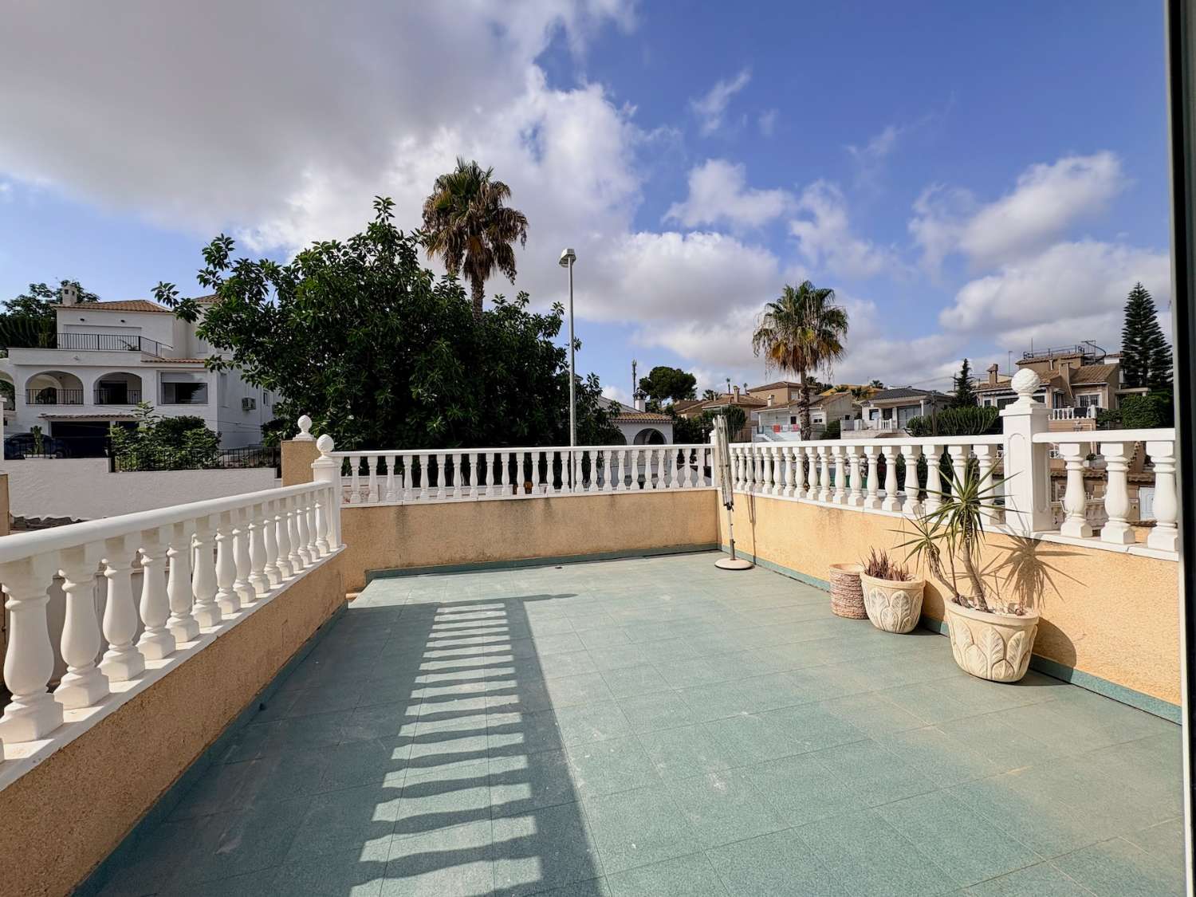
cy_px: 448
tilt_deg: +0.4
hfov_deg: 102.1
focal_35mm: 14
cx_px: 598
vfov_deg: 85.7
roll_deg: +1.1
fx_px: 484
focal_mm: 2.22
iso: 40
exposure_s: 1/2273
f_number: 2.2
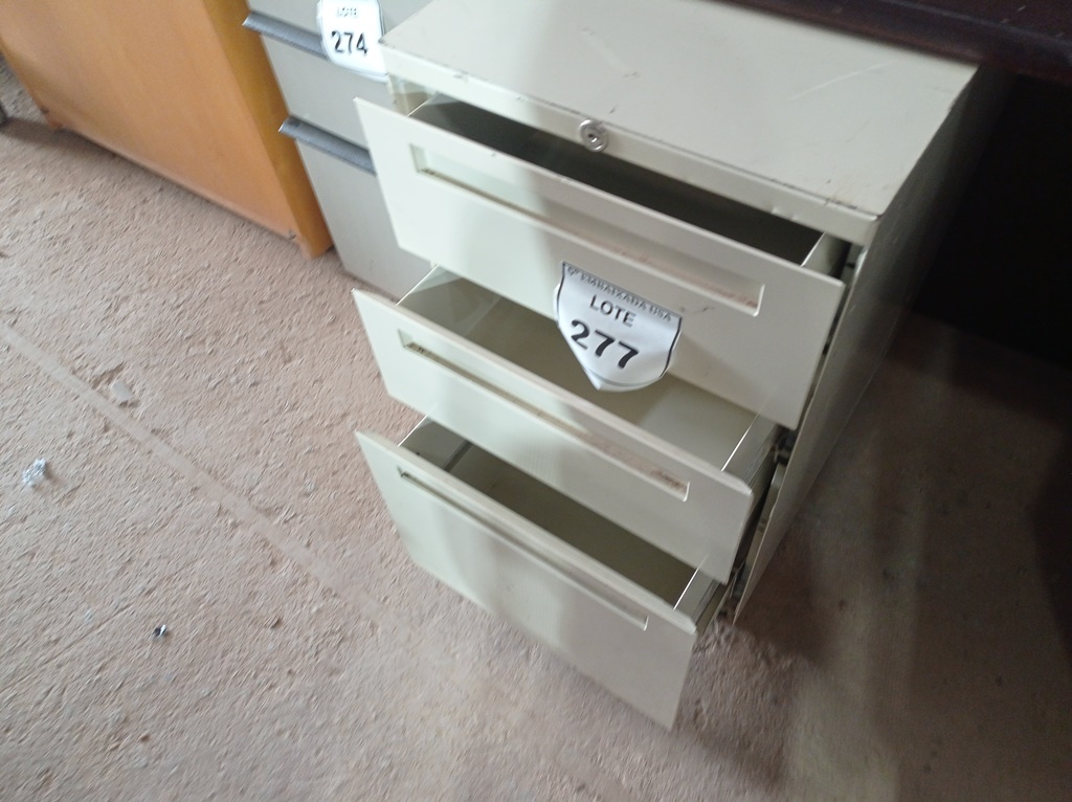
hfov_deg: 63.5
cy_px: 401
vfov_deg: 49.7
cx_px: 536
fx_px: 866
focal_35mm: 28
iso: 225
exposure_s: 1/30
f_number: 1.79
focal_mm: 4.7
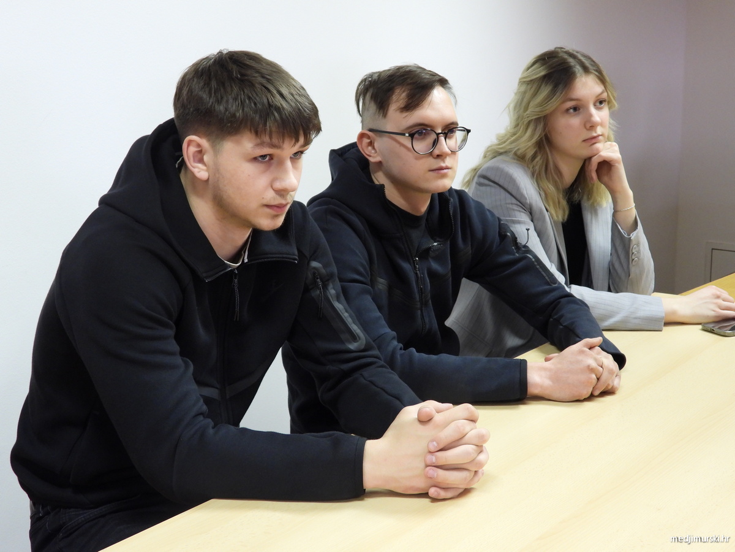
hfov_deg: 32.2
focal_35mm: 60
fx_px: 1274
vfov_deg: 24.4
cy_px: 276
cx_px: 368
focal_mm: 10.7
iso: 400
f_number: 3.5
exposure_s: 1/15
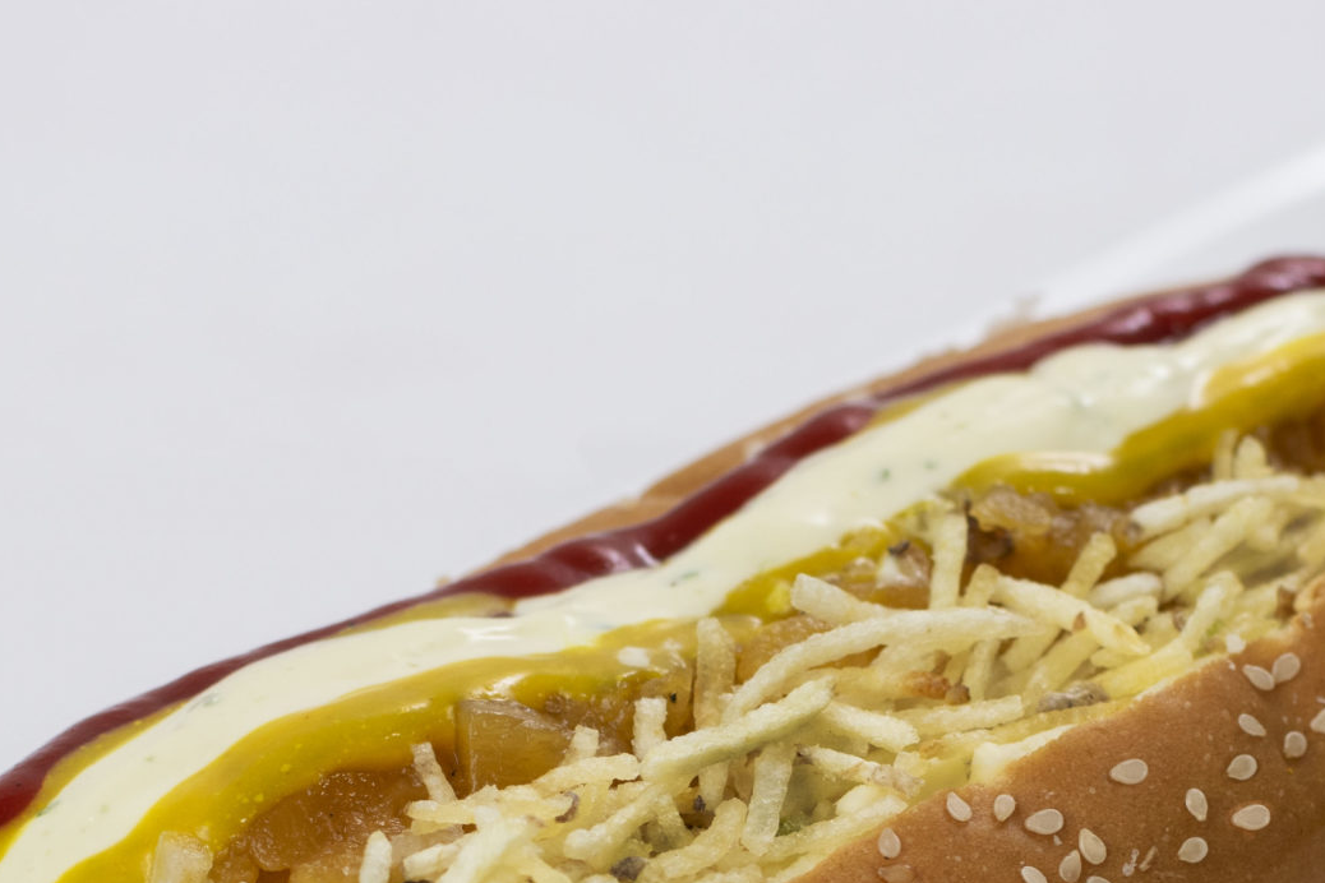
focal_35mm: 185
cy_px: 1078
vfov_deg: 7.4
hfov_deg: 11.1
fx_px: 6808
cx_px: 678
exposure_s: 1/60
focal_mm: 50
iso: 200
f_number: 4
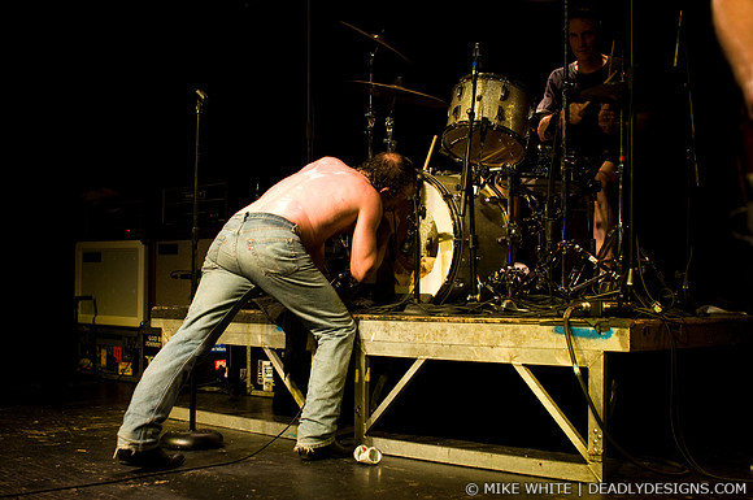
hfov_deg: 43.7
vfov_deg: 29.8
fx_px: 940
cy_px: 250
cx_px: 376
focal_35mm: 45
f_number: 3.2
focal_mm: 30
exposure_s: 1/320
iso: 1000
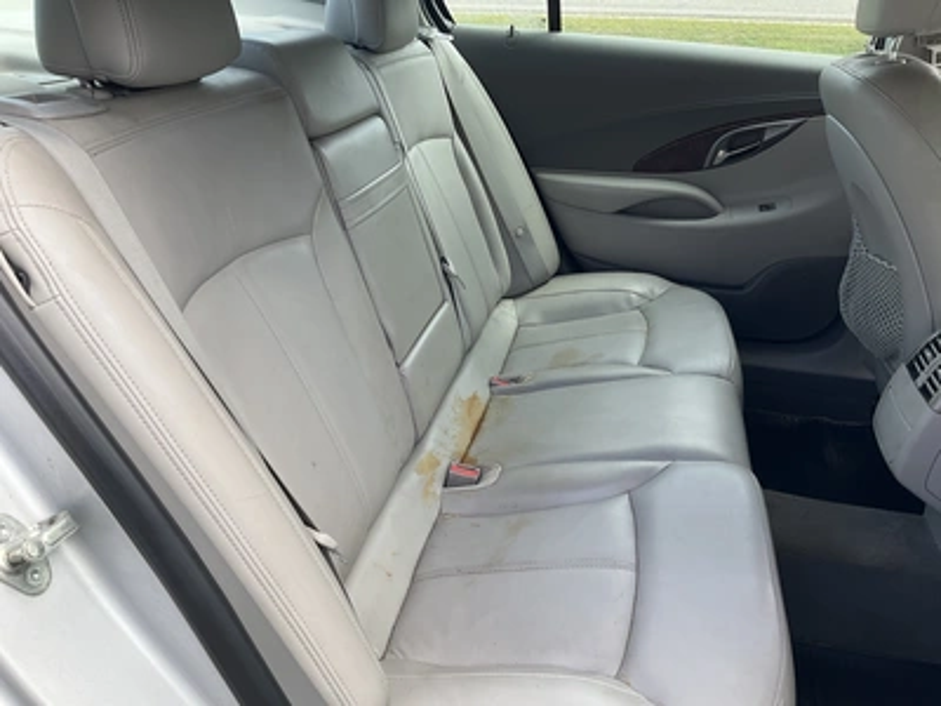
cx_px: 470
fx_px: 788
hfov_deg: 61.7
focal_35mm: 29
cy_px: 353
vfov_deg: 48.2
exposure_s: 1/180
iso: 20
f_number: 1.8
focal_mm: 3
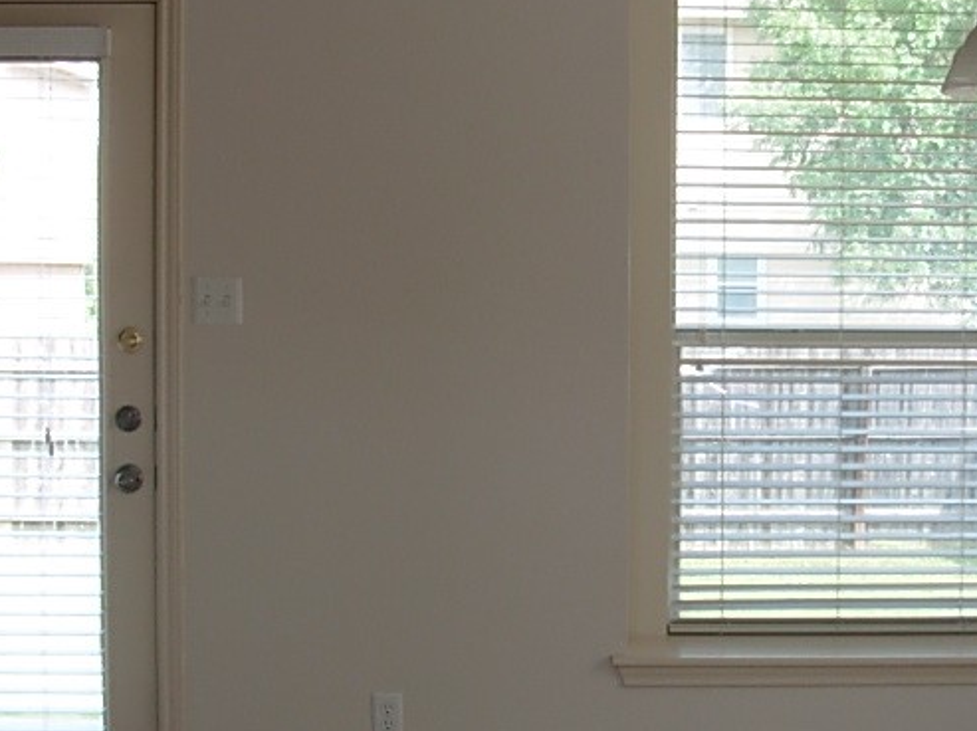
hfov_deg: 24.6
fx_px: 2228
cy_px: 388
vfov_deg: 18.6
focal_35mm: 79
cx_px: 656
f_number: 2.9
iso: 50
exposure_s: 1/53.8
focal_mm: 6.3
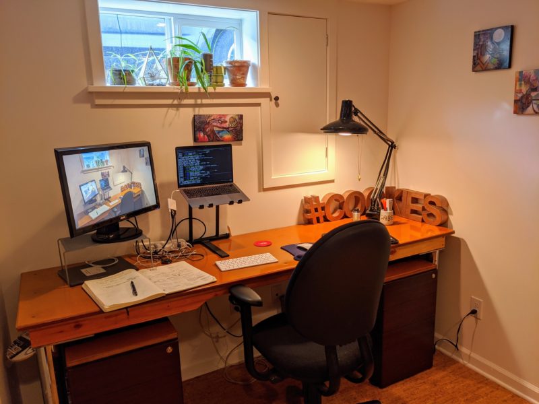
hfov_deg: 65.3
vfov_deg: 51.4
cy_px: 202
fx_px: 420
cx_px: 270
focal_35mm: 27
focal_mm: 4.38
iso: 61
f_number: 1.73
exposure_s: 1/40
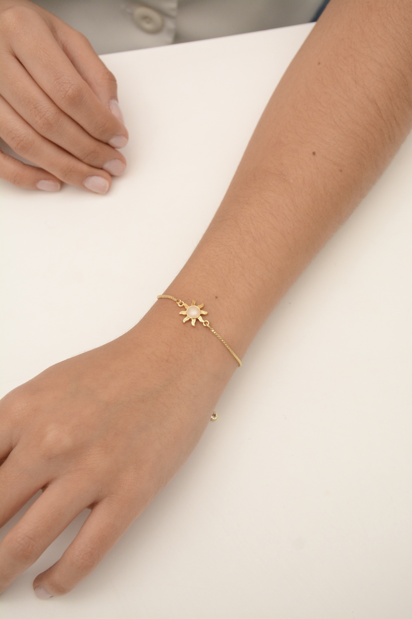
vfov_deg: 38.9
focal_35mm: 51
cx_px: 206
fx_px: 875
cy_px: 310
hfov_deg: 26.5
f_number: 7.1
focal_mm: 34
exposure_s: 1/200
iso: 1000
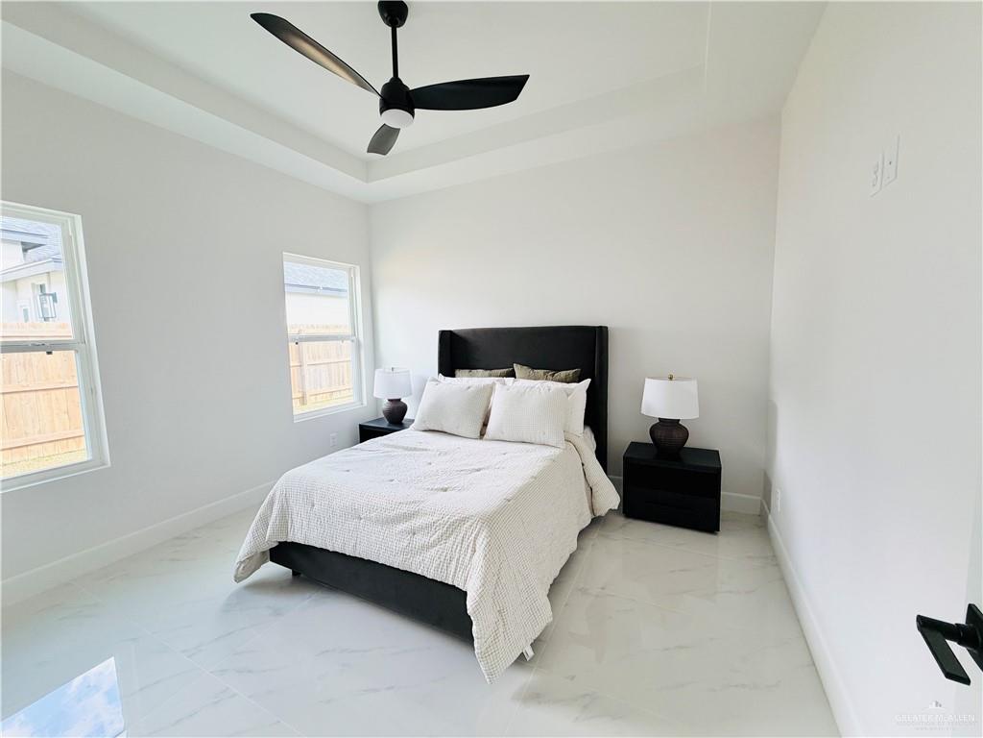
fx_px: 398
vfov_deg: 85.7
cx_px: 492
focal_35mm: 14
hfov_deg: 102.1
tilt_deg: -5.5
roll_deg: +1.0
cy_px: 369
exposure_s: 1/121
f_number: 2.2
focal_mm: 2.22
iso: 160
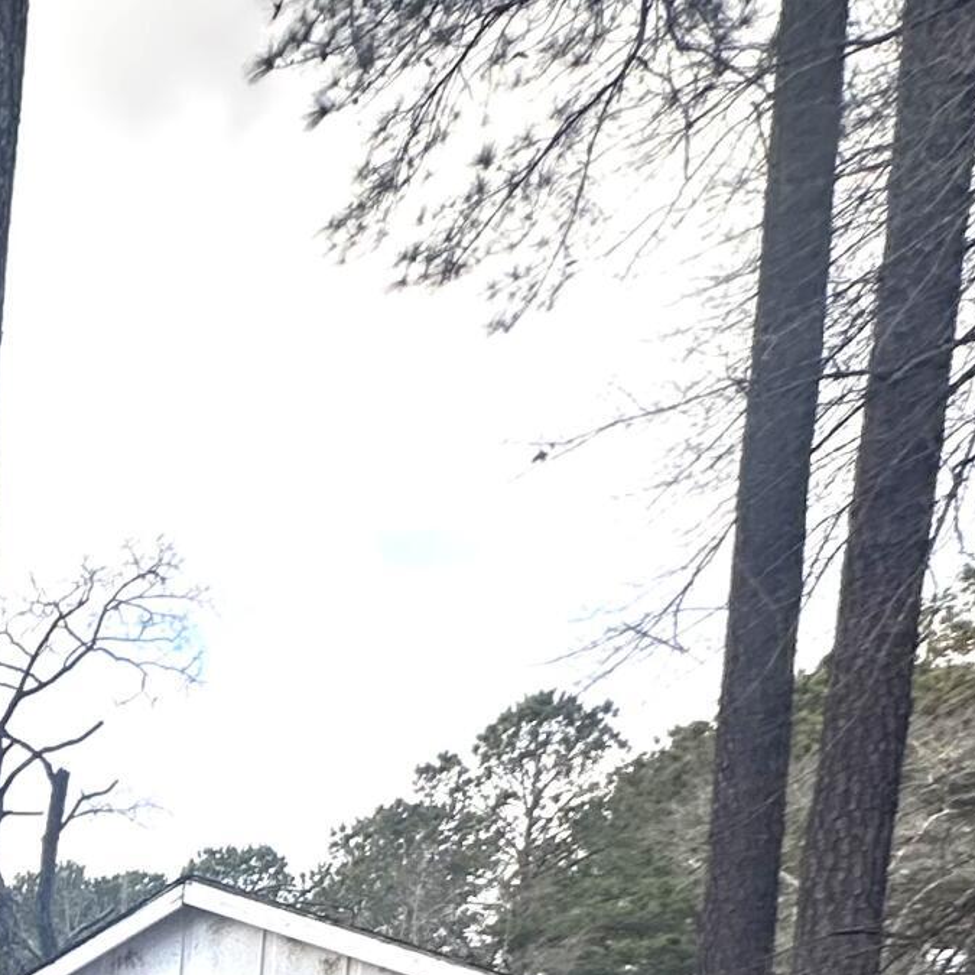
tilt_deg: -8.6
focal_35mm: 55
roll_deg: +2.1
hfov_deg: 18.4
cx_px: -1033
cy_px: 1577
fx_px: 1753
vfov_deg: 23.0
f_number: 2.2
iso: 40
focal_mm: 2.22
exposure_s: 1/197
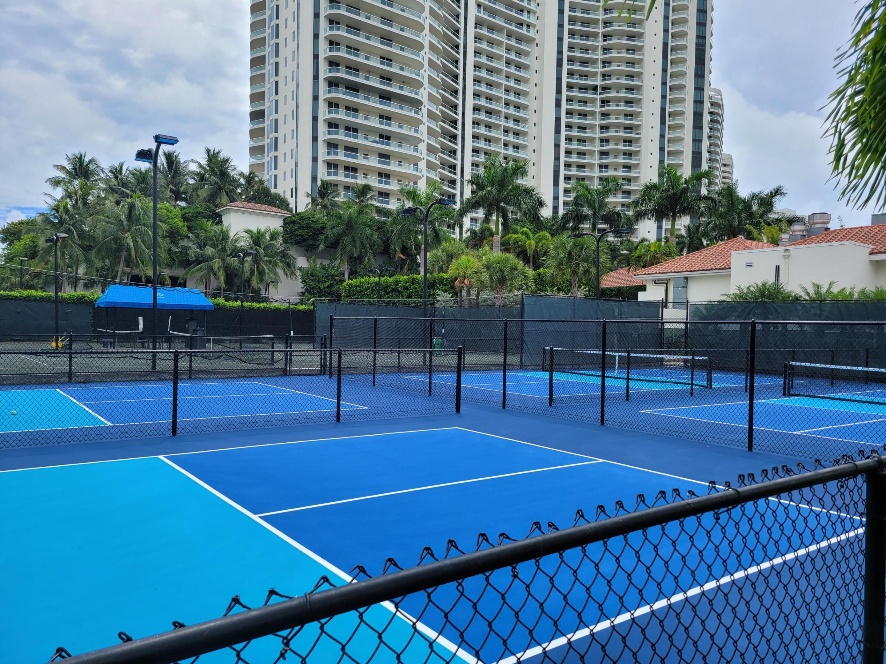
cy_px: 332
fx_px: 665
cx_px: 443
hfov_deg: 67.3
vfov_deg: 53.1
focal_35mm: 26
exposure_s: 1/2163
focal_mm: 5.4
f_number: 1.8
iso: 40
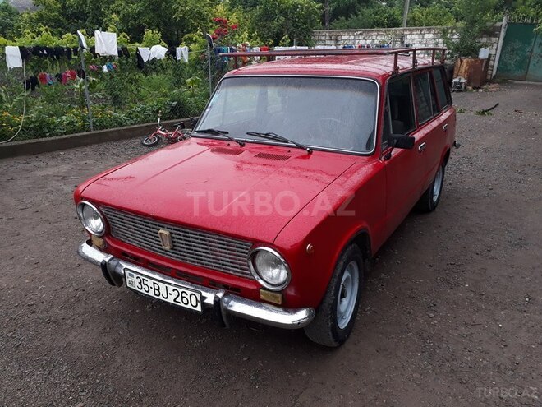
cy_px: 204
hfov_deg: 65.3
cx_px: 271
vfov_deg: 51.4
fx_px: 423
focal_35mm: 27
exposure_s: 1/133
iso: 40
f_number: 1.9
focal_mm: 3.6
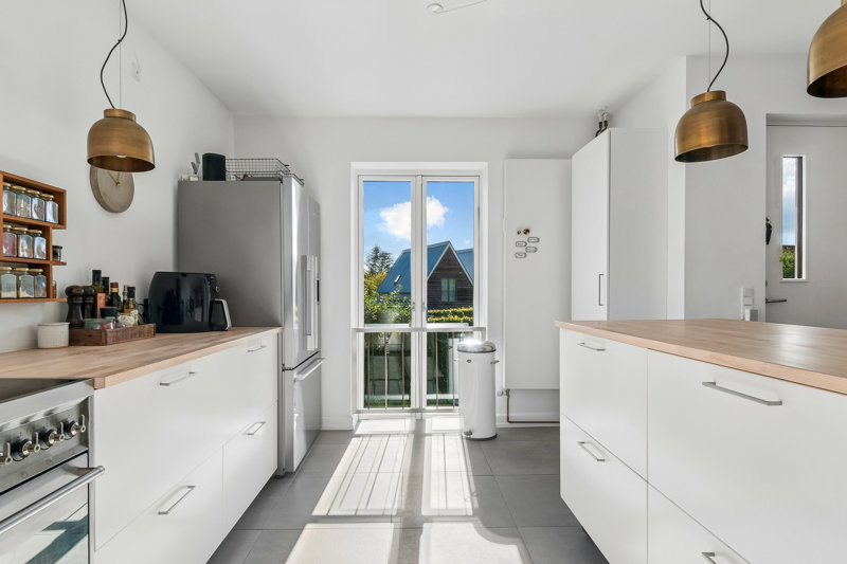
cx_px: 424
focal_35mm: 18
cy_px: 282
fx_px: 423
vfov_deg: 67.4
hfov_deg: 90.0
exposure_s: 1/30
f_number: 10
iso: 200
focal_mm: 12
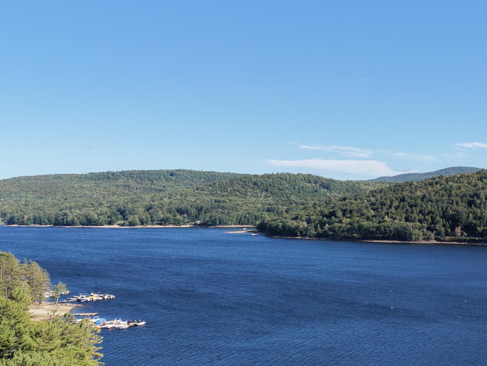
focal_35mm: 55
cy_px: 211
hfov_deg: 34.6
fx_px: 774
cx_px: 319
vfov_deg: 26.5
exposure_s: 1/4000
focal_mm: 8.67
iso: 290
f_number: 1.8
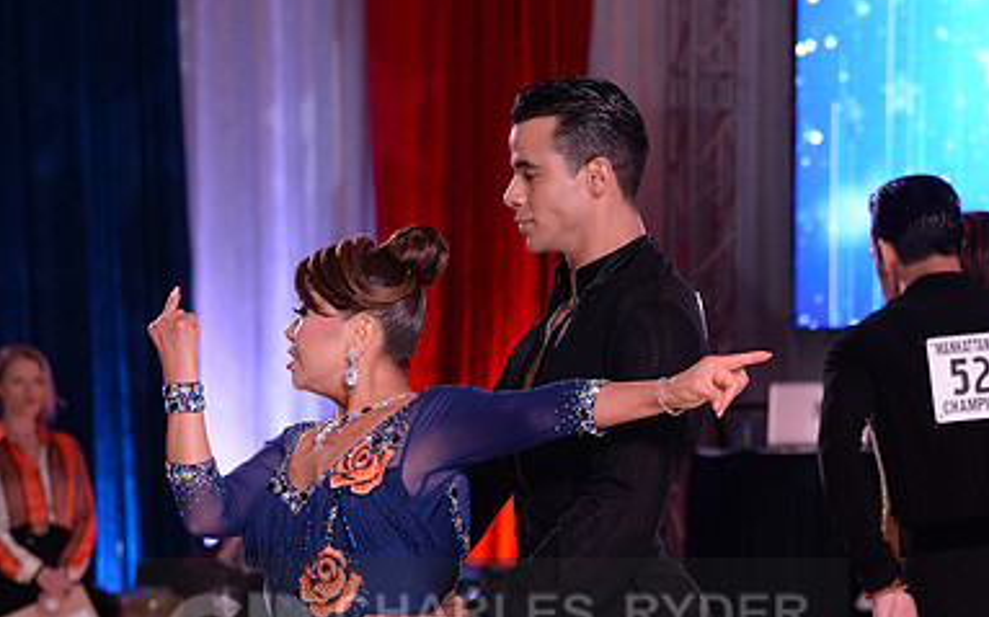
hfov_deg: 12.9
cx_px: 494
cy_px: 645
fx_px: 4365
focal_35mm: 162
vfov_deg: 8.0
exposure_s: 1/250
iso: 2000
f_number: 5
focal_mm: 105
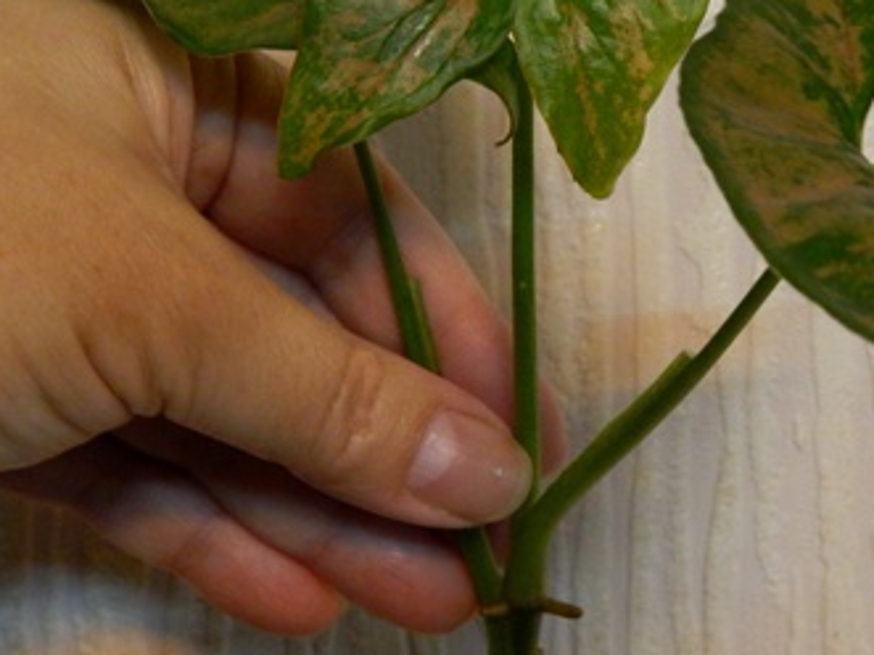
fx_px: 1868
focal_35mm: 74
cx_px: 647
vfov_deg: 19.9
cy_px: 310
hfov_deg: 26.0
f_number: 3.3
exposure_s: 1/20
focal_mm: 6.1
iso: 400
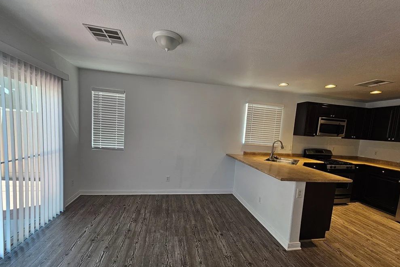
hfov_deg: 104.3
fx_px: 156
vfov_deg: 81.0
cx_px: 201
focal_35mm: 14
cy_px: 146
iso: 64
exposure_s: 1/60
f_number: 2.2
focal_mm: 2.2
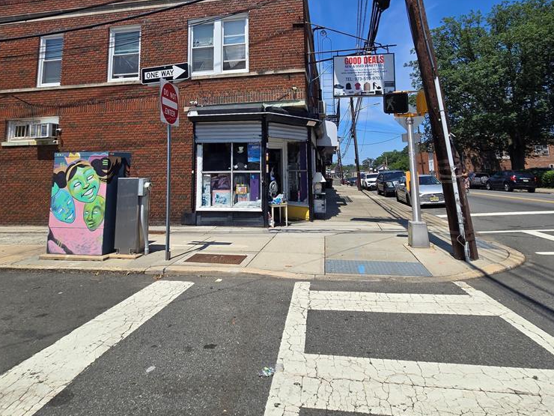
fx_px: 288
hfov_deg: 87.7
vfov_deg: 69.2
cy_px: 133
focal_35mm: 18
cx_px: 271
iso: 50
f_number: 2.2
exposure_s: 1/2843
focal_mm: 2.2
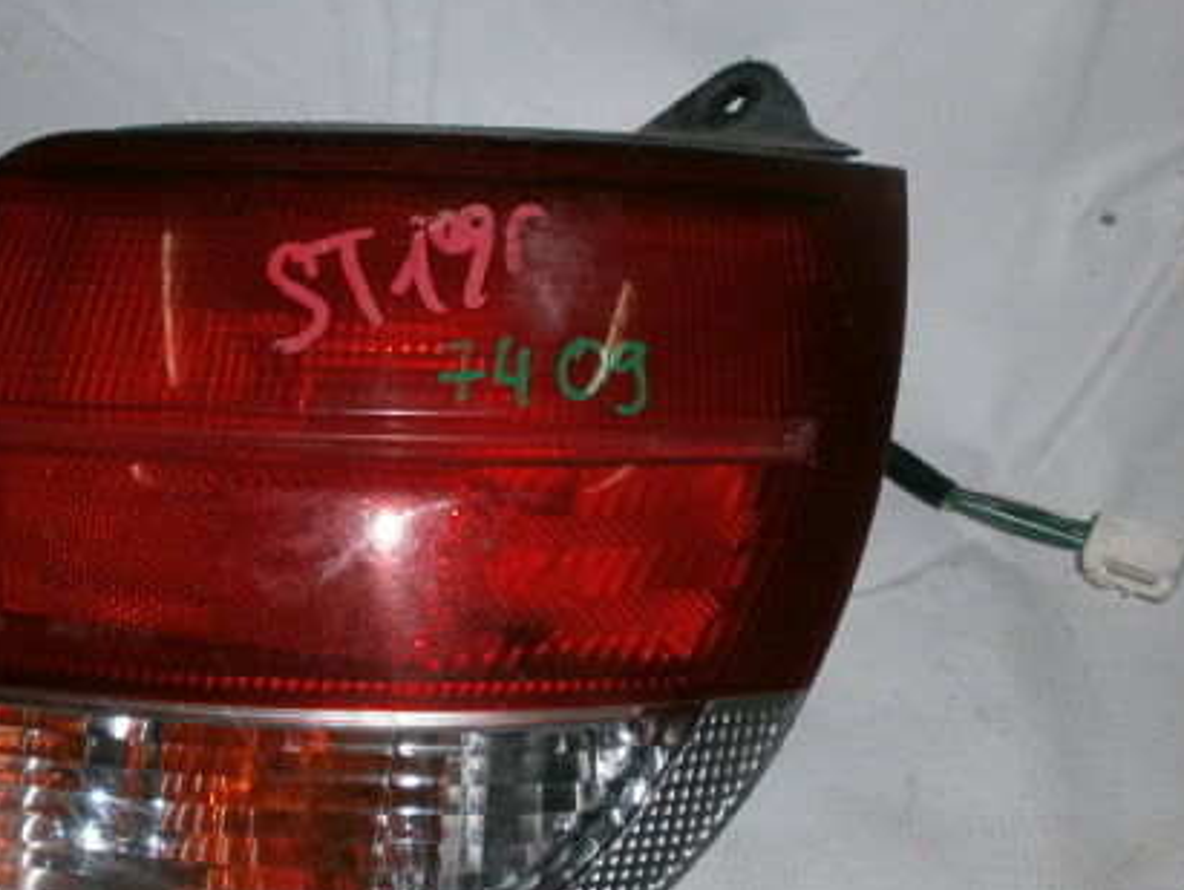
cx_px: 300
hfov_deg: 43.4
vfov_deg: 34.4
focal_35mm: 42
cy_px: 493
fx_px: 1438
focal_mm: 4.8
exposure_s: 1/30
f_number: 2.9
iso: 125
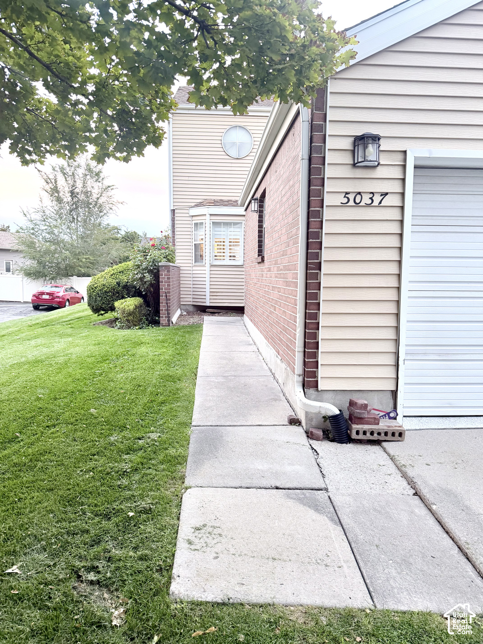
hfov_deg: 56.8
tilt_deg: -6.0
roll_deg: -1.1
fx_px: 446
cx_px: 242
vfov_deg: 71.6
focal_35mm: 24
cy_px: 322
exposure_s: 1/60
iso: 250
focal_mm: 6.76
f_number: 1.78
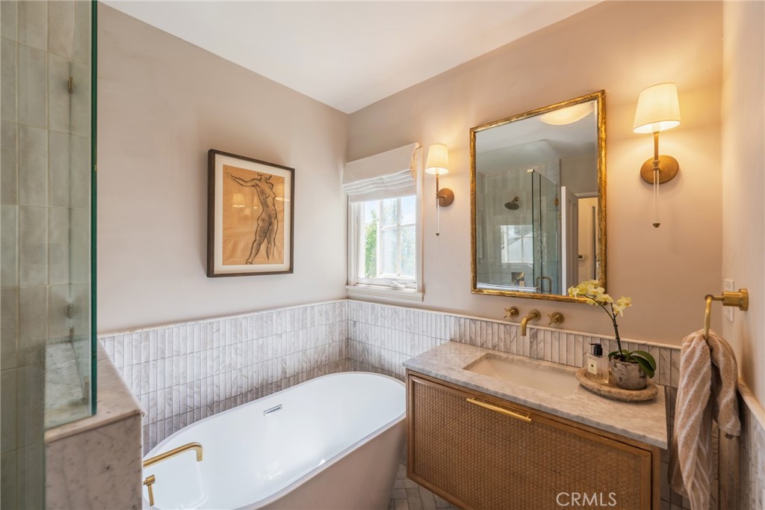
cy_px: 255
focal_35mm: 14
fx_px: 297
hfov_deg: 104.3
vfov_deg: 81.2
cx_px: 382
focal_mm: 14
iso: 100
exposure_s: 1/200
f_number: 7.1
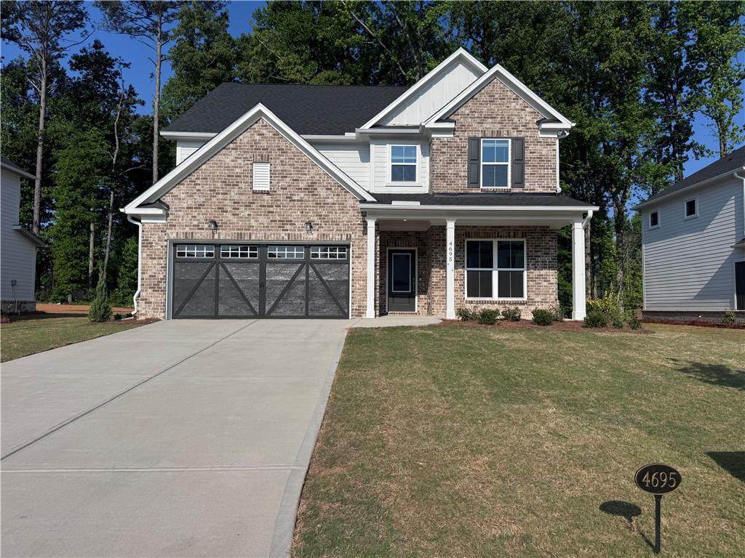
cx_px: 372
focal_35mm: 24
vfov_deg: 56.8
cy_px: 279
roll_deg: -0.1
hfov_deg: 71.6
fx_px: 517
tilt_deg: +2.1
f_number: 1.78
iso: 80
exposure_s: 1/9009
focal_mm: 6.76
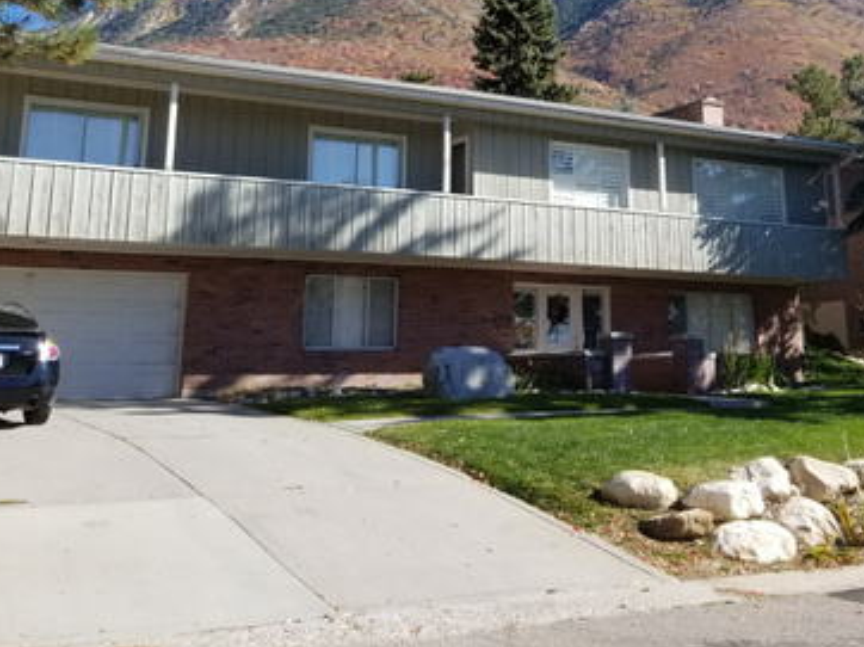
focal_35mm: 46
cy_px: 79
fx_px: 1147
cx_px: 535
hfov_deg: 41.0
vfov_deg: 30.3
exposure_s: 1/1516
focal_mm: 4.25
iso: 50
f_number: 1.7
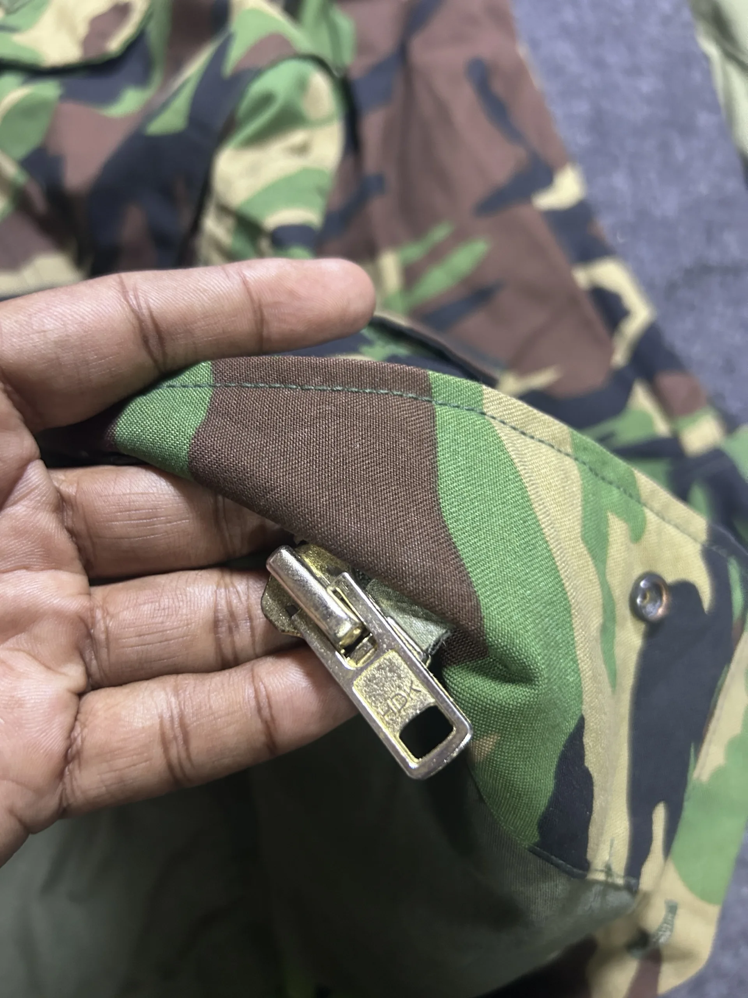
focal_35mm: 26
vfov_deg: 67.3
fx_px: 749
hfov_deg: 53.1
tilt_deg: -62.2
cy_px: 499
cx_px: 374
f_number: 1.5
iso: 400
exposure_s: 1/33
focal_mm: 5.7
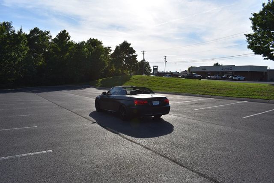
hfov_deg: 67.4
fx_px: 206
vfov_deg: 48.0
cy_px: 92
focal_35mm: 27
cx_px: 137
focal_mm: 18
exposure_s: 1/400
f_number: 10
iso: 100
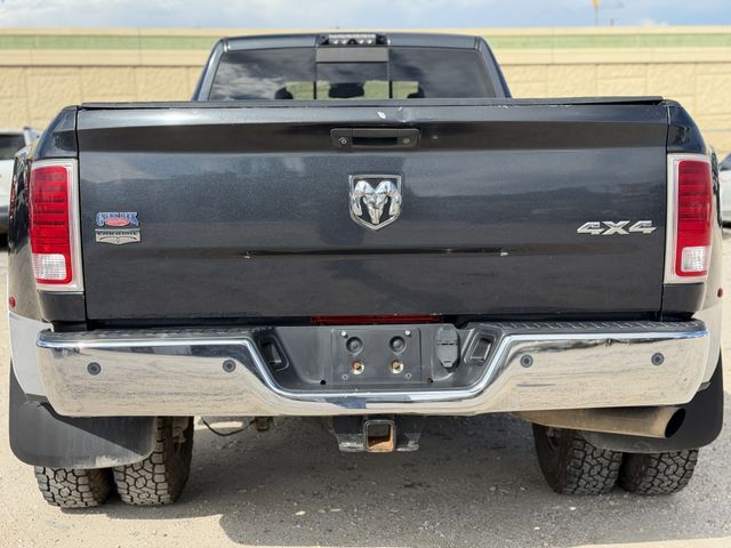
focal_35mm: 48
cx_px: 366
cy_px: 274
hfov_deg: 39.7
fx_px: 1014
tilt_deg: -7.8
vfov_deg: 30.3
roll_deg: +2.3
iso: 80
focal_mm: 6.76
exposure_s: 1/2342
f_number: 1.78
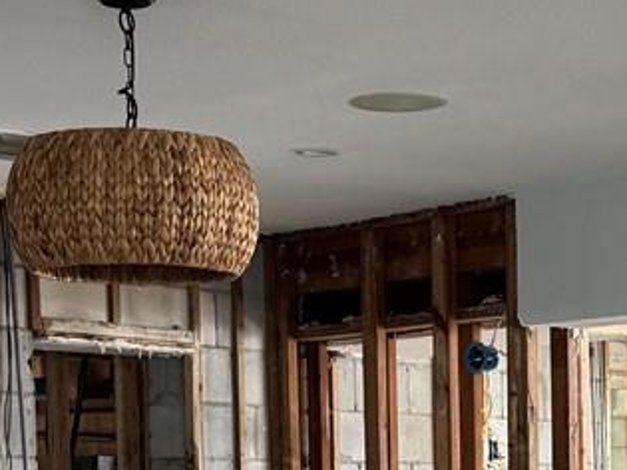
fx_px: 2209
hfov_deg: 16.0
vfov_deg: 11.8
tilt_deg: -4.2
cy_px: 613
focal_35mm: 122
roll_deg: +1.7
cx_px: 502
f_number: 1.78
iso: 80
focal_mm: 6.76
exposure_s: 1/120
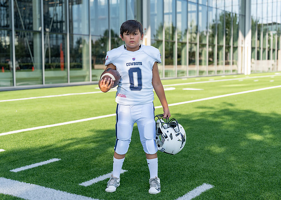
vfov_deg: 26.5
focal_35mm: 53
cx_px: 140
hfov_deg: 36.5
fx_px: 427
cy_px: 100
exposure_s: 1/500
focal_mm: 50
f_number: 2.8
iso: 100
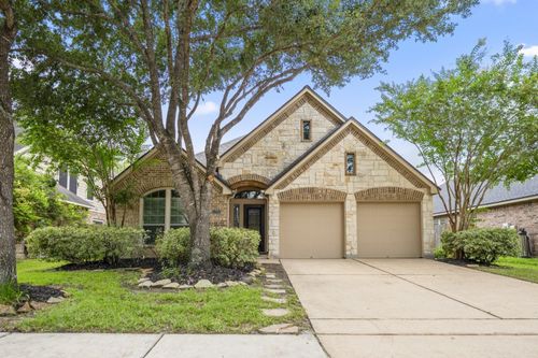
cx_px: 269
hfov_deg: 96.8
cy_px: 179
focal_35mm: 16
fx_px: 239
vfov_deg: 73.7
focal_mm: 16
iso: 100
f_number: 2.8
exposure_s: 1/3200
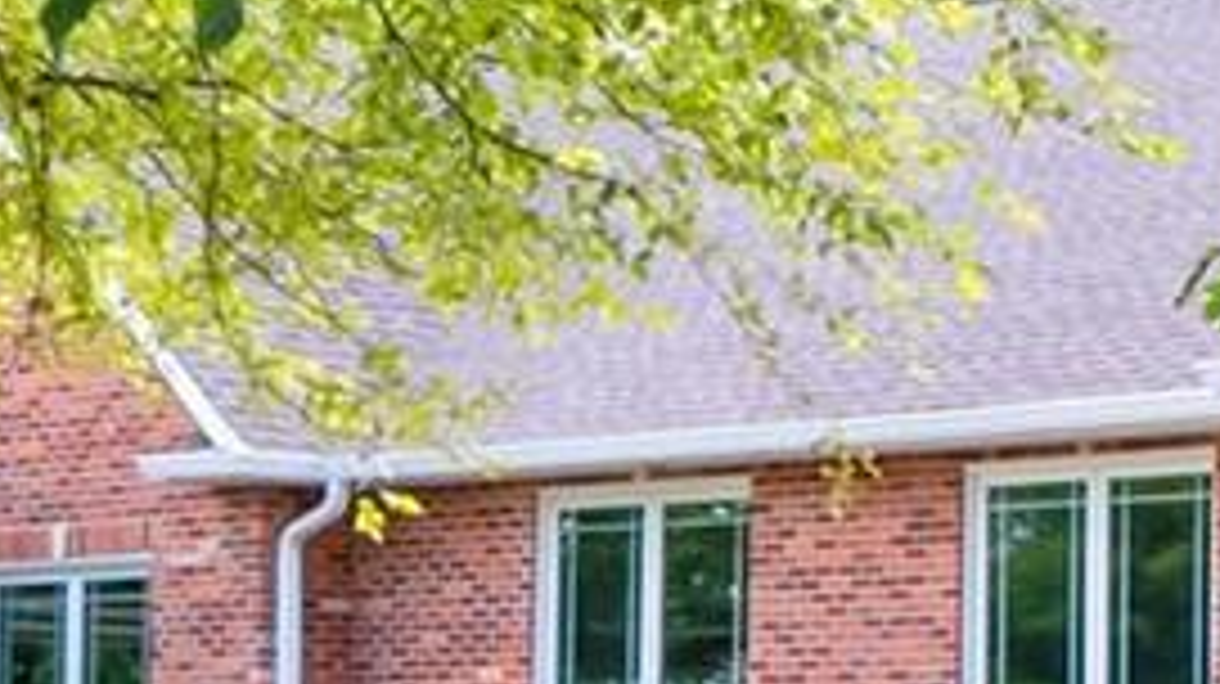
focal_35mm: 136
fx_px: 4397
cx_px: 2143
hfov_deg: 14.1
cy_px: 572
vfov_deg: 8.9
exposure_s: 1/25
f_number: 10
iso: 400
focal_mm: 11
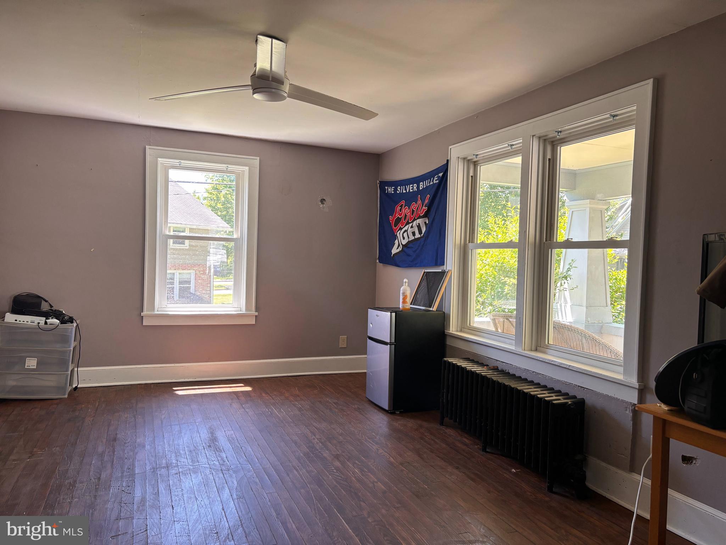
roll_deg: -1.9
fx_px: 545
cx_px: 363
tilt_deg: -2.2
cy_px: 272
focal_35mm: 26
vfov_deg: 53.1
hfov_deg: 67.3
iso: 100
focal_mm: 5.96
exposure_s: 1/121
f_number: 1.6
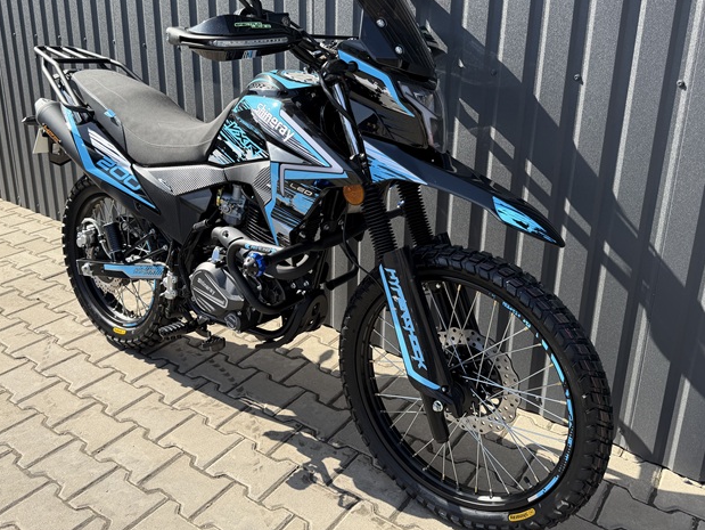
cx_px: 343
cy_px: 191
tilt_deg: -17.4
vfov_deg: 45.0
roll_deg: -0.4
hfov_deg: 58.3
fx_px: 632
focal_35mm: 31
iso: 80
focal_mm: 6.76
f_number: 1.78
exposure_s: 1/1437
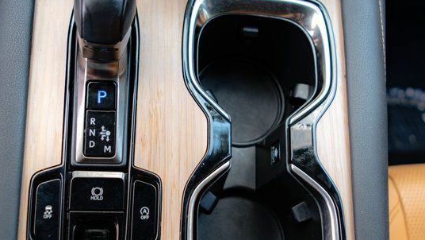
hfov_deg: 42.8
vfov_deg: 24.9
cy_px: 115
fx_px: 541
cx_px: 189
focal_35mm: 48
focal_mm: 24
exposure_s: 1/200
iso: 500
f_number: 2.8
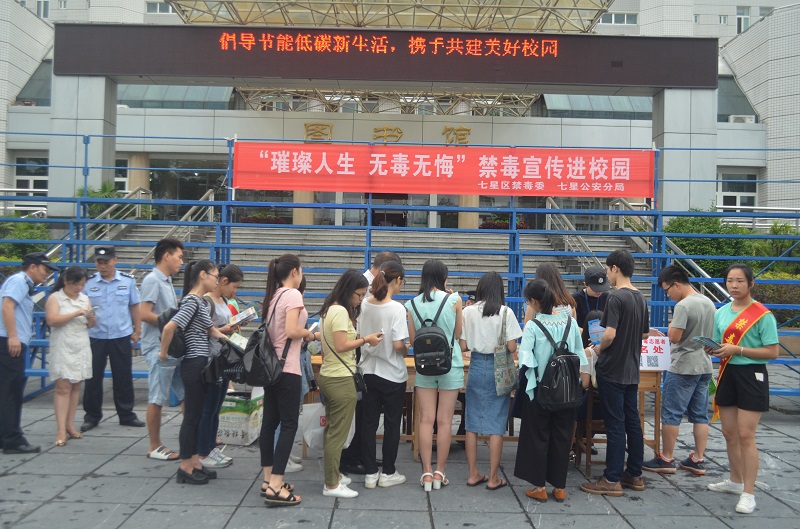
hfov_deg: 57.3
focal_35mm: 33
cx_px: 400
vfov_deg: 39.8
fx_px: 731
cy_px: 264
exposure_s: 1/640
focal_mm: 22
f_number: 4
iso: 800
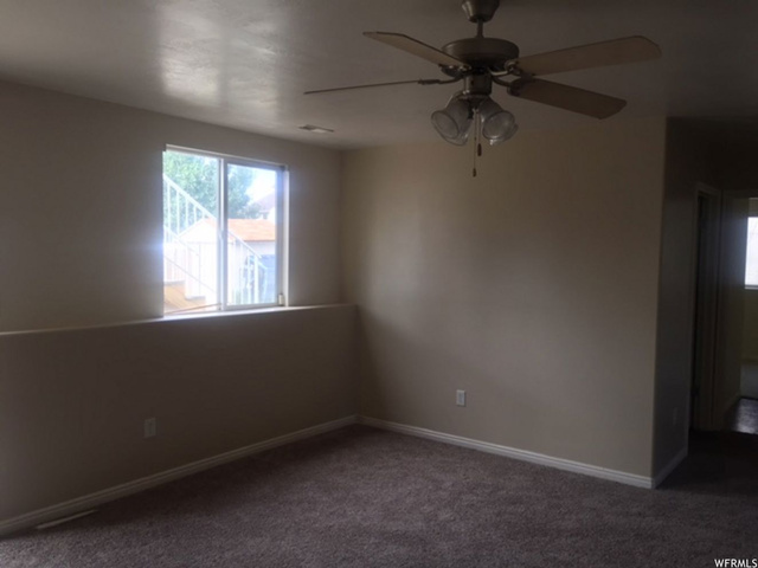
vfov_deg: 48.2
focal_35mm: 29
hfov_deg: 61.7
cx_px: 379
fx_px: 635
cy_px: 284
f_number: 2.2
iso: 32
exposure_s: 1/60
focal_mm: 4.15
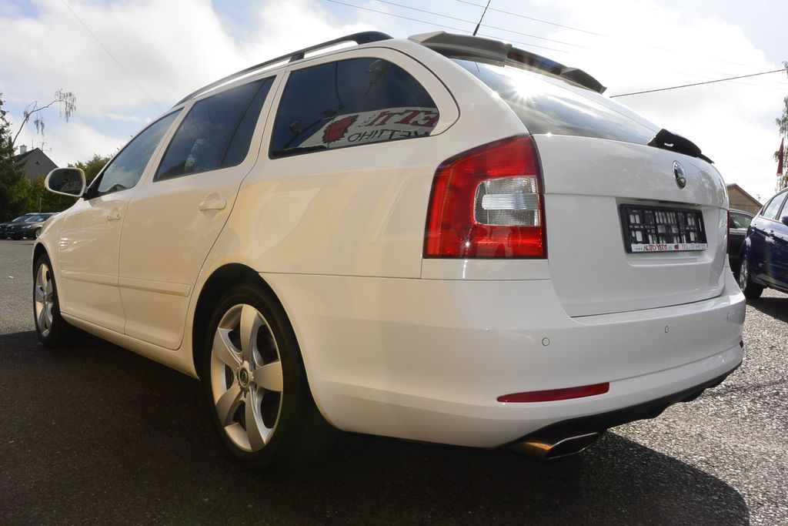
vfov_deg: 47.9
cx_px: 394
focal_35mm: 27
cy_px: 263
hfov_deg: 67.4
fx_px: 591
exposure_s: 1/250
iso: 160
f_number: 13
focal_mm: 10
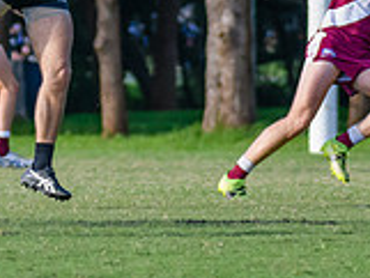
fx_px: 8803
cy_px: -136
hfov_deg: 2.4
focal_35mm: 823
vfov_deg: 1.8
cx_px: 100
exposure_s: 1/2500
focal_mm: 170
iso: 2000
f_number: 4
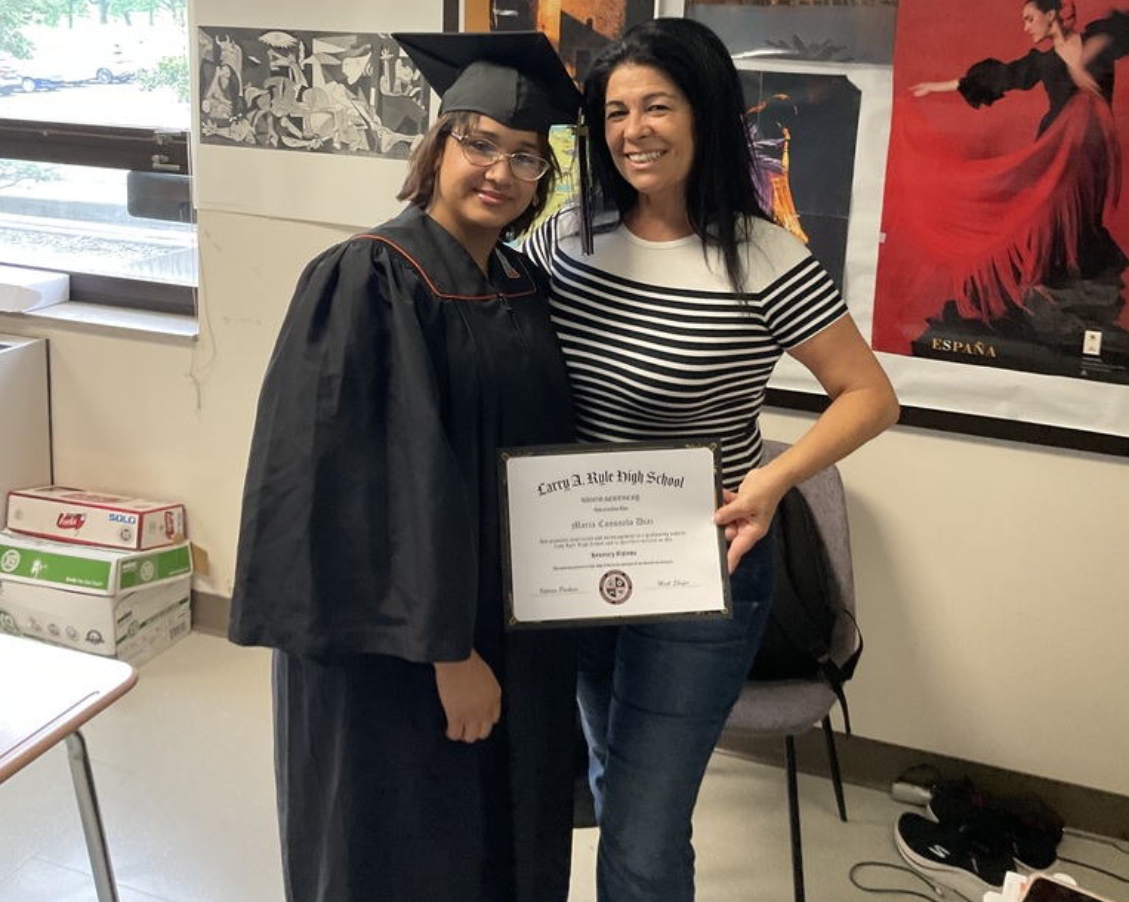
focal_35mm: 38
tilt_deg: -10.5
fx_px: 1269
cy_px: 245
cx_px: 567
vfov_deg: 38.3
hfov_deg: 47.9
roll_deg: -4.0
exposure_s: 1/60
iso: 160
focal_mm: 3
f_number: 1.8
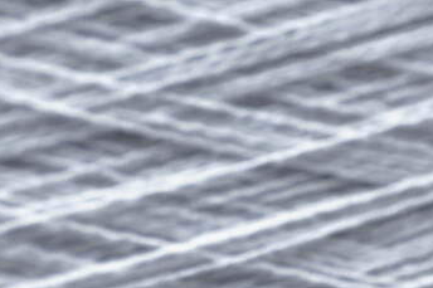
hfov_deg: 15.6
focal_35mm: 131
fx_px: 1575
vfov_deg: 10.4
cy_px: 208
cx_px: 121
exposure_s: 1/30
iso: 250
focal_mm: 30
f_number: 5.6
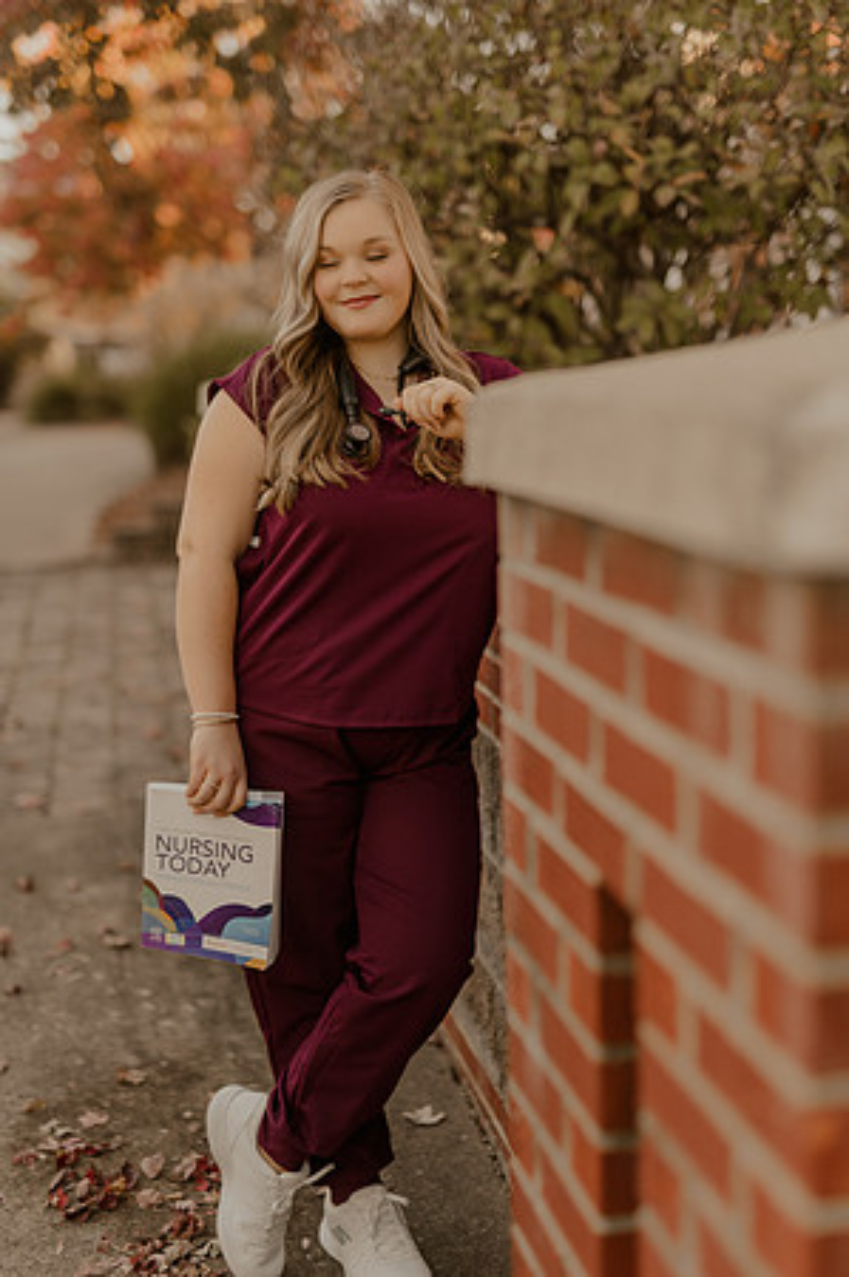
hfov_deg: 26.9
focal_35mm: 50
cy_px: 638
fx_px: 1773
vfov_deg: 39.6
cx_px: 424
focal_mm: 50
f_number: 1.8
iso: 640
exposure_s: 1/2000
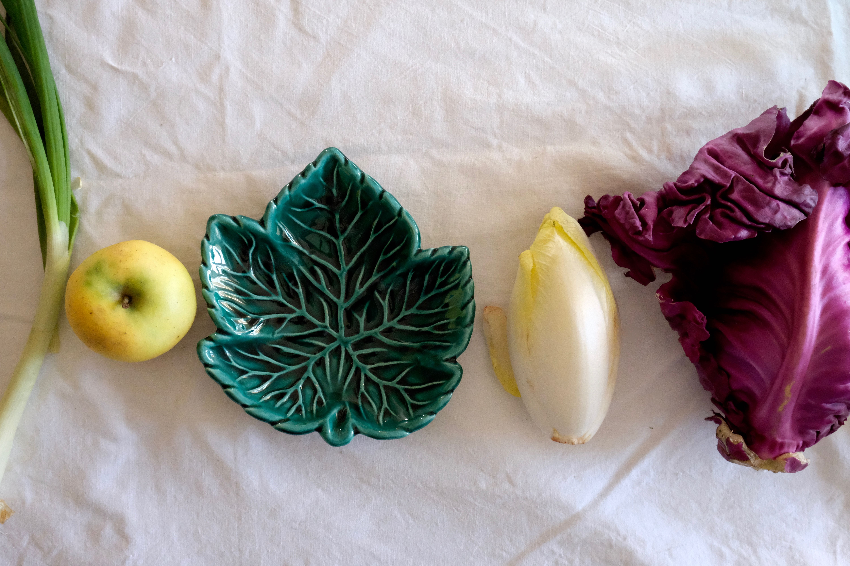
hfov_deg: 58.7
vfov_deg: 41.1
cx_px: 425
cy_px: 283
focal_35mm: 32
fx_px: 755
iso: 12800
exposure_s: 1/250
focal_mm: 21.4
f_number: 9
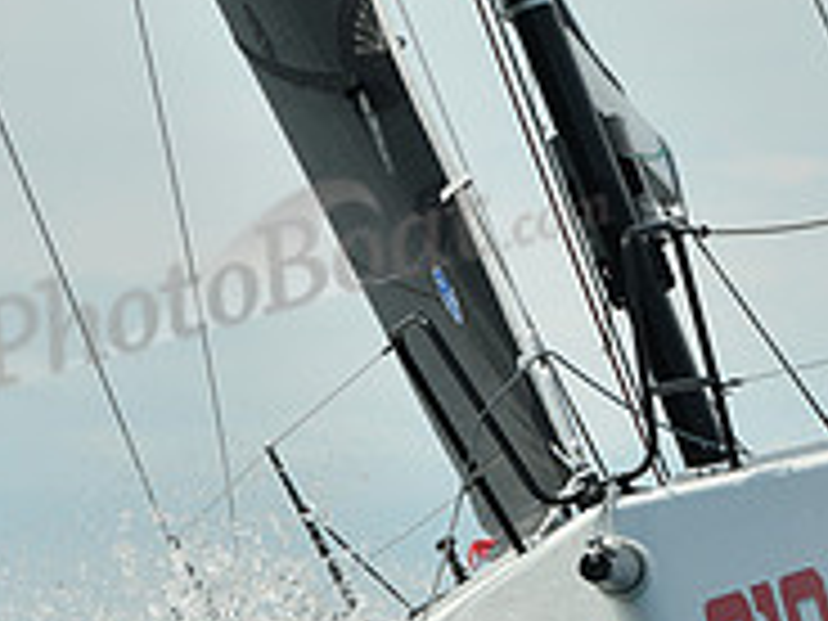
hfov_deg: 3.3
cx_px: 846
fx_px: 14495
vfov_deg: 2.5
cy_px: 443
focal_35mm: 606
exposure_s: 1/1250
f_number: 9
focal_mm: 200
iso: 320
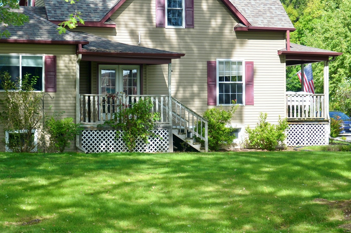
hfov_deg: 23.5
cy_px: 98
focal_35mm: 87
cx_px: 163
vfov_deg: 15.7
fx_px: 845
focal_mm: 35
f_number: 7.1
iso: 200
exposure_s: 1/200
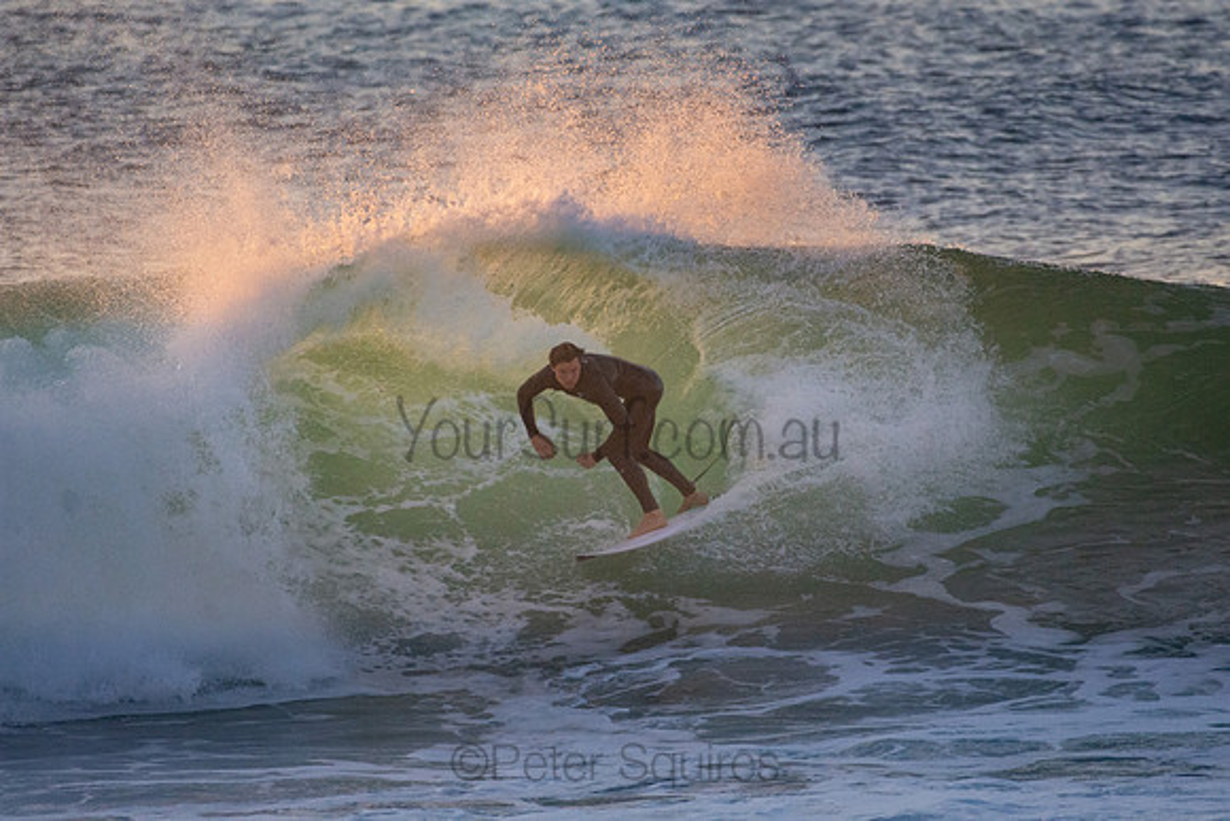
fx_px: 25630
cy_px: 410
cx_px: 615
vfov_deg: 1.8
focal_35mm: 750
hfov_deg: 2.7
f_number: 5.6
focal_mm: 500
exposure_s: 1/1600
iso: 2200
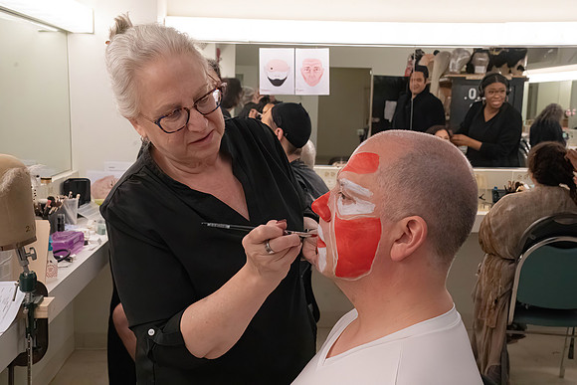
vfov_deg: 32.6
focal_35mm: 41
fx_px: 657
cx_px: 288
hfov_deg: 47.4
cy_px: 192
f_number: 11
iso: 16000
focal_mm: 41
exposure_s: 1/500
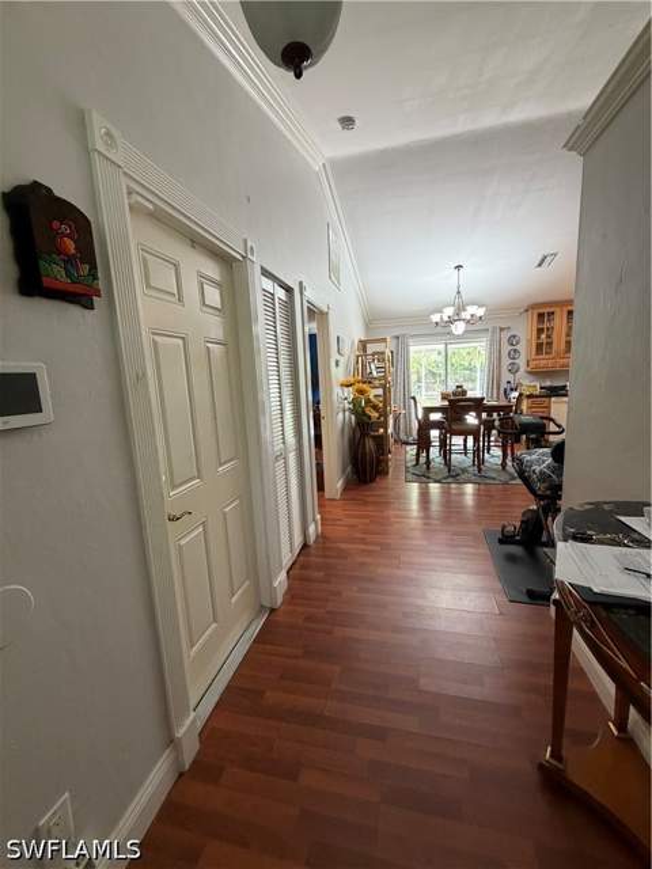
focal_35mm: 14
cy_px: 434
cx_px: 326
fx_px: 352
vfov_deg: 102.1
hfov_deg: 85.7
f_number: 2.2
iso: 320
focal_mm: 2.22
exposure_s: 1/60
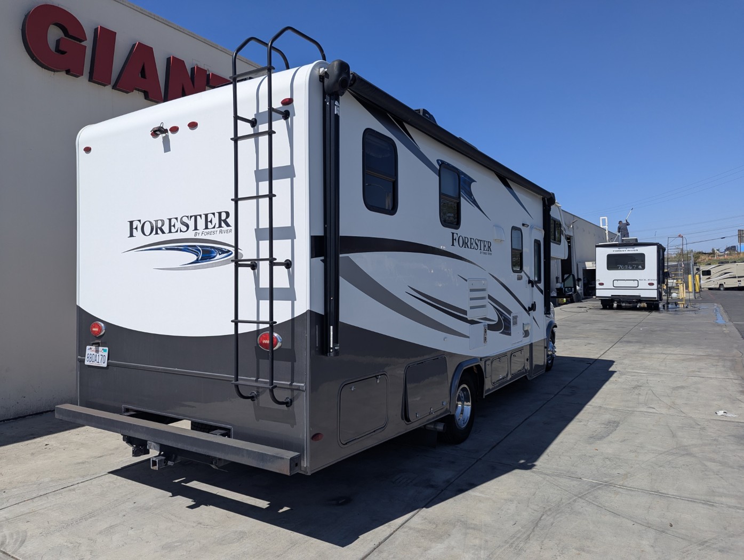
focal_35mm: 24
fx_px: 516
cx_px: 372
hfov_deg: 71.5
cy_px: 280
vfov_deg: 56.9
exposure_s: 1/3425
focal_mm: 6.81
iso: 45
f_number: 1.85
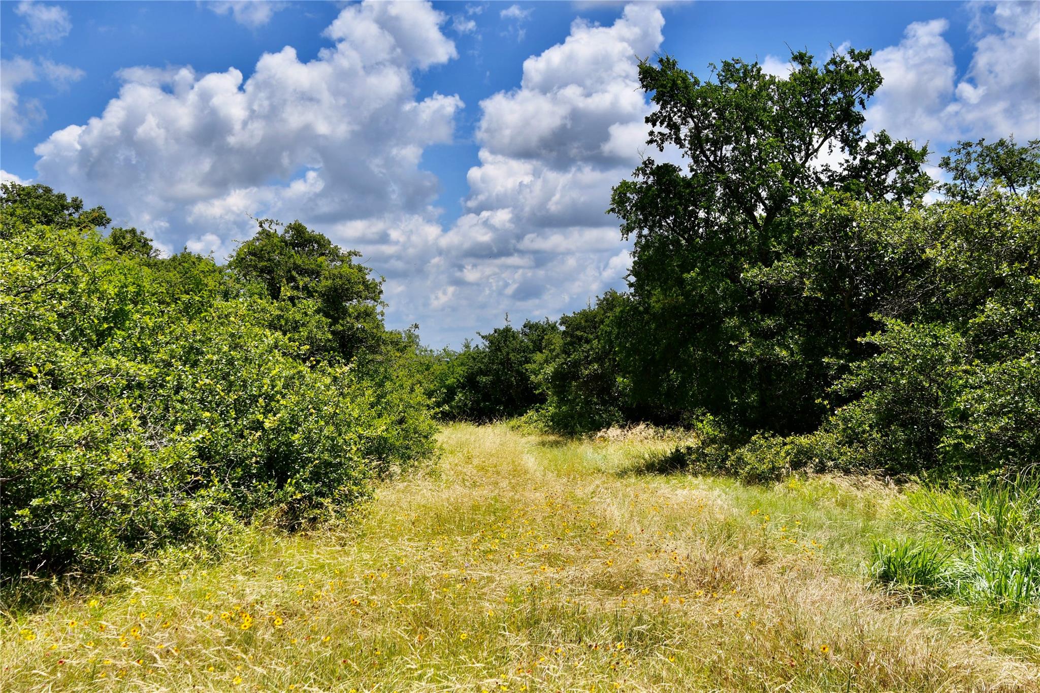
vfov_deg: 26.0
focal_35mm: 52
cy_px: 346
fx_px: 1502
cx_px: 520
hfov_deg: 38.2
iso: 100
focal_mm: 35
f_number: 10
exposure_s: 1/250
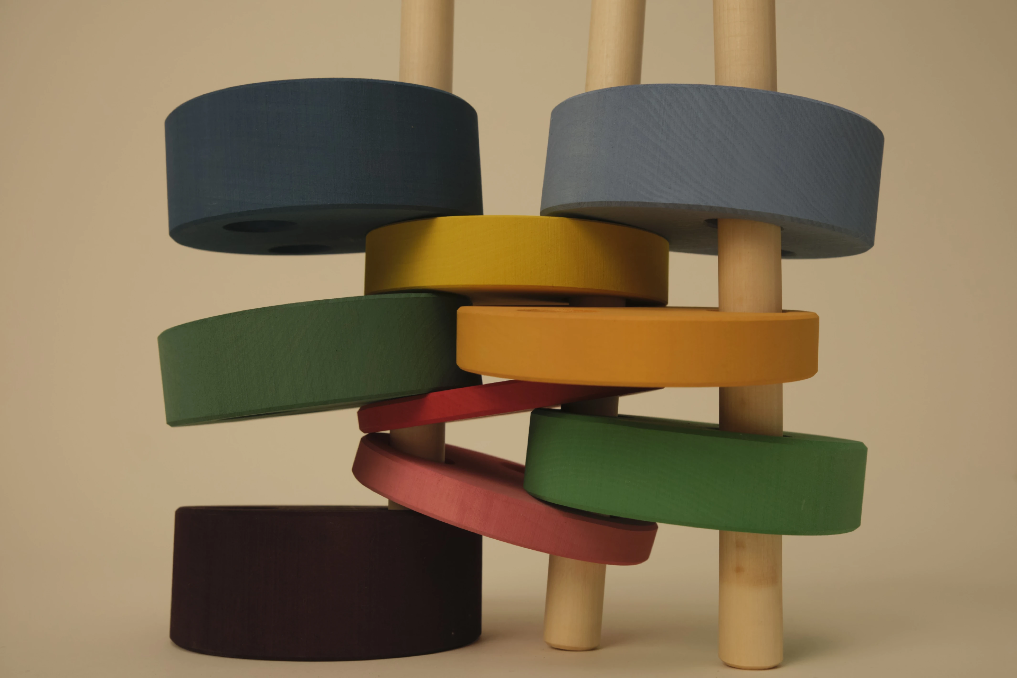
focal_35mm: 35
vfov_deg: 37.9
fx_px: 989
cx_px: 508
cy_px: 339
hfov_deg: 54.4
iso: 800
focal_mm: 23
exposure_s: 1/250
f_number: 6.4
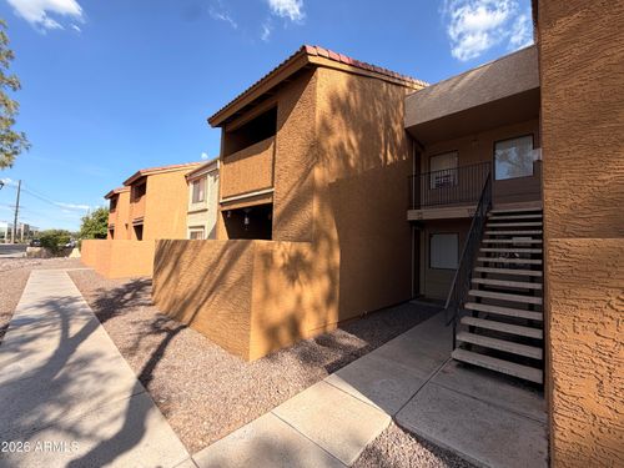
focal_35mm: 14
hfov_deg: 102.1
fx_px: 252
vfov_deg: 85.7
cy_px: 234
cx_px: 312
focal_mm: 2.22
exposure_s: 1/770
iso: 40
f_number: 2.2
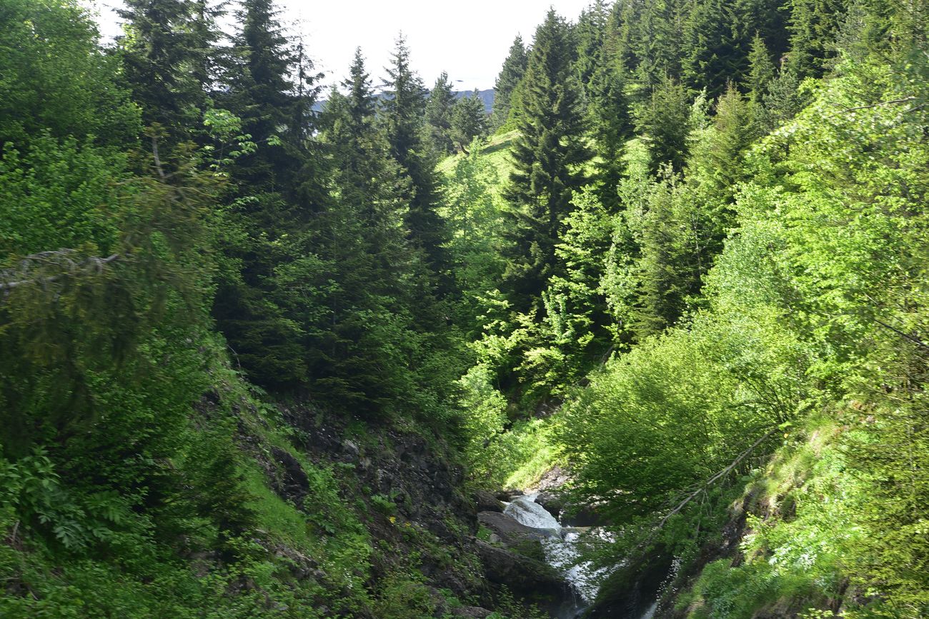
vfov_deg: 27.0
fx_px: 1290
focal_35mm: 50
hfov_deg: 39.6
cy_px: 310
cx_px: 464
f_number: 8
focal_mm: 50
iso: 200
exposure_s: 1/125
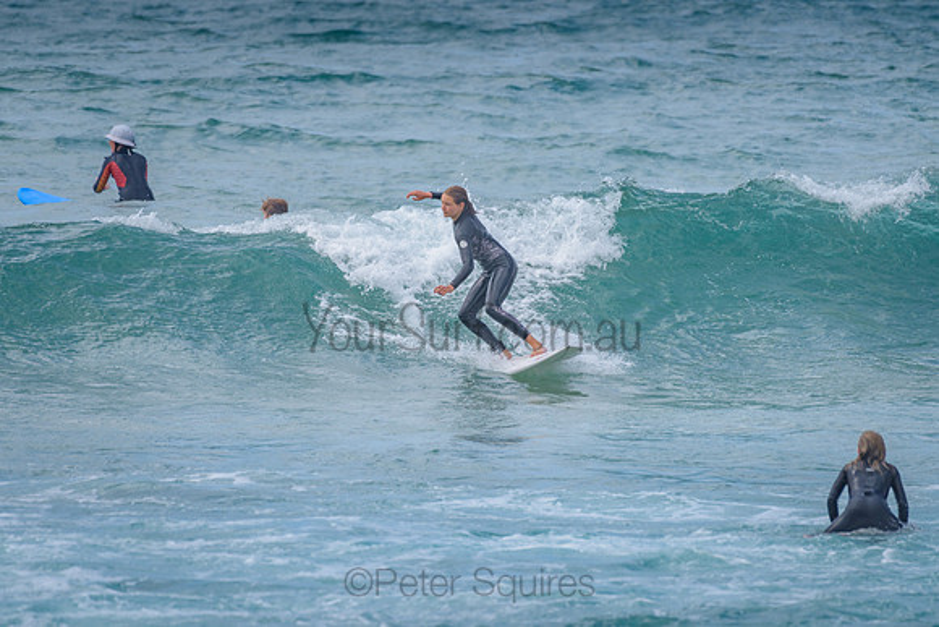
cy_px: 244
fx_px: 15990
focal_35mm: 613
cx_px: 439
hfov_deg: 3.4
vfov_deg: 2.2
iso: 180
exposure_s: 1/1600
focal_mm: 500
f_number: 5.6
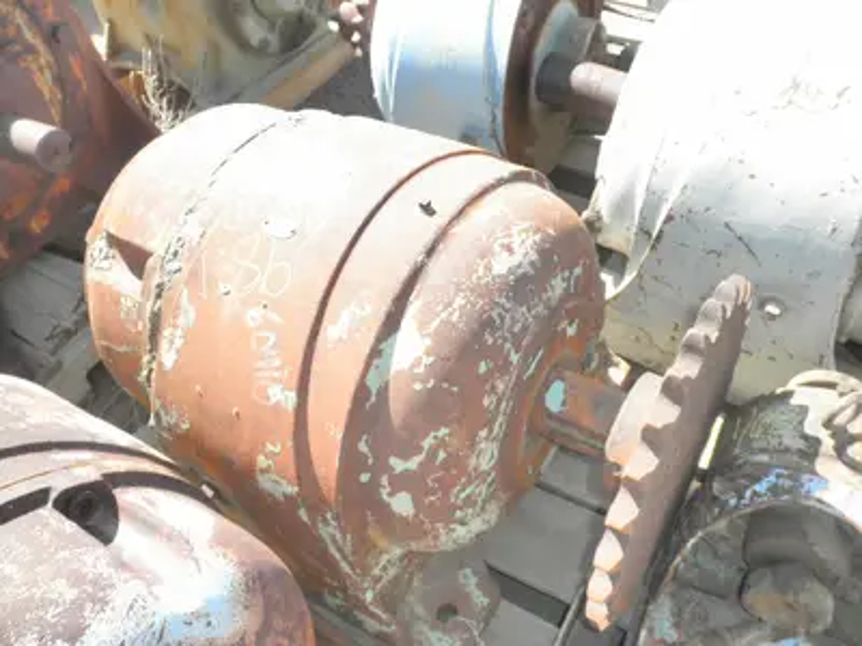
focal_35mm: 35
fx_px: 872
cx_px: 431
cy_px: 323
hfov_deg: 52.6
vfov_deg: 40.7
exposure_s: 1/200
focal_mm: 6.1
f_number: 3.2
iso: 64
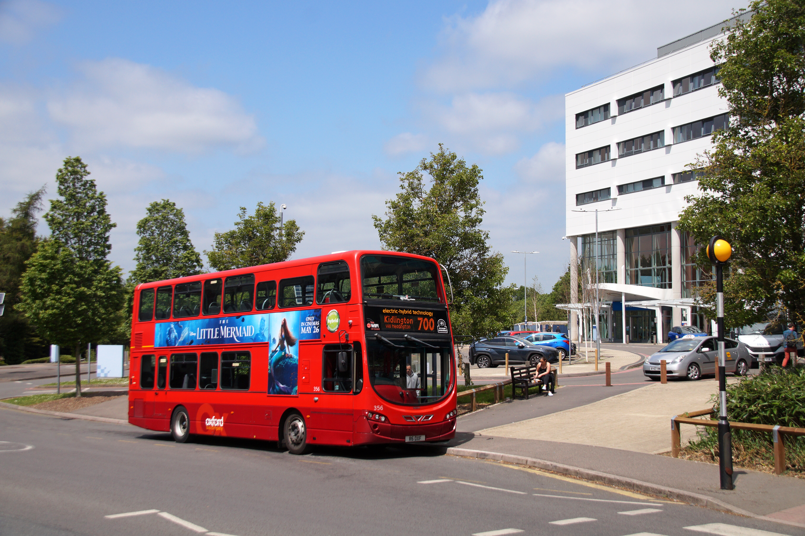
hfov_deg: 43.6
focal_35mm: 45
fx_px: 1006
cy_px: 268
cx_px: 402
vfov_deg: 29.8
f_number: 8
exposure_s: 1/320
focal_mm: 30
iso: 200
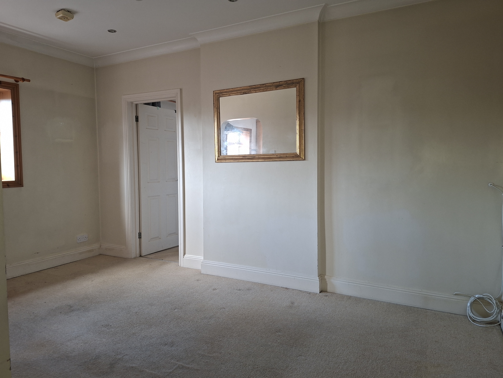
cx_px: 252
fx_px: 334
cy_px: 189
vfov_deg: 58.9
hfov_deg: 73.9
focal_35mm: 23
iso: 160
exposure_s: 1/60
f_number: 1.8
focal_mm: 5.54
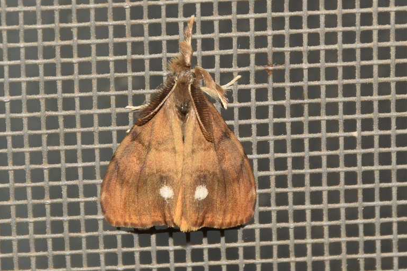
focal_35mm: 264
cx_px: 169
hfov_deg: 7.8
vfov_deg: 5.2
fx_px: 2984
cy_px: 136
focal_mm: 140
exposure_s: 1/160
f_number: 13
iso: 100
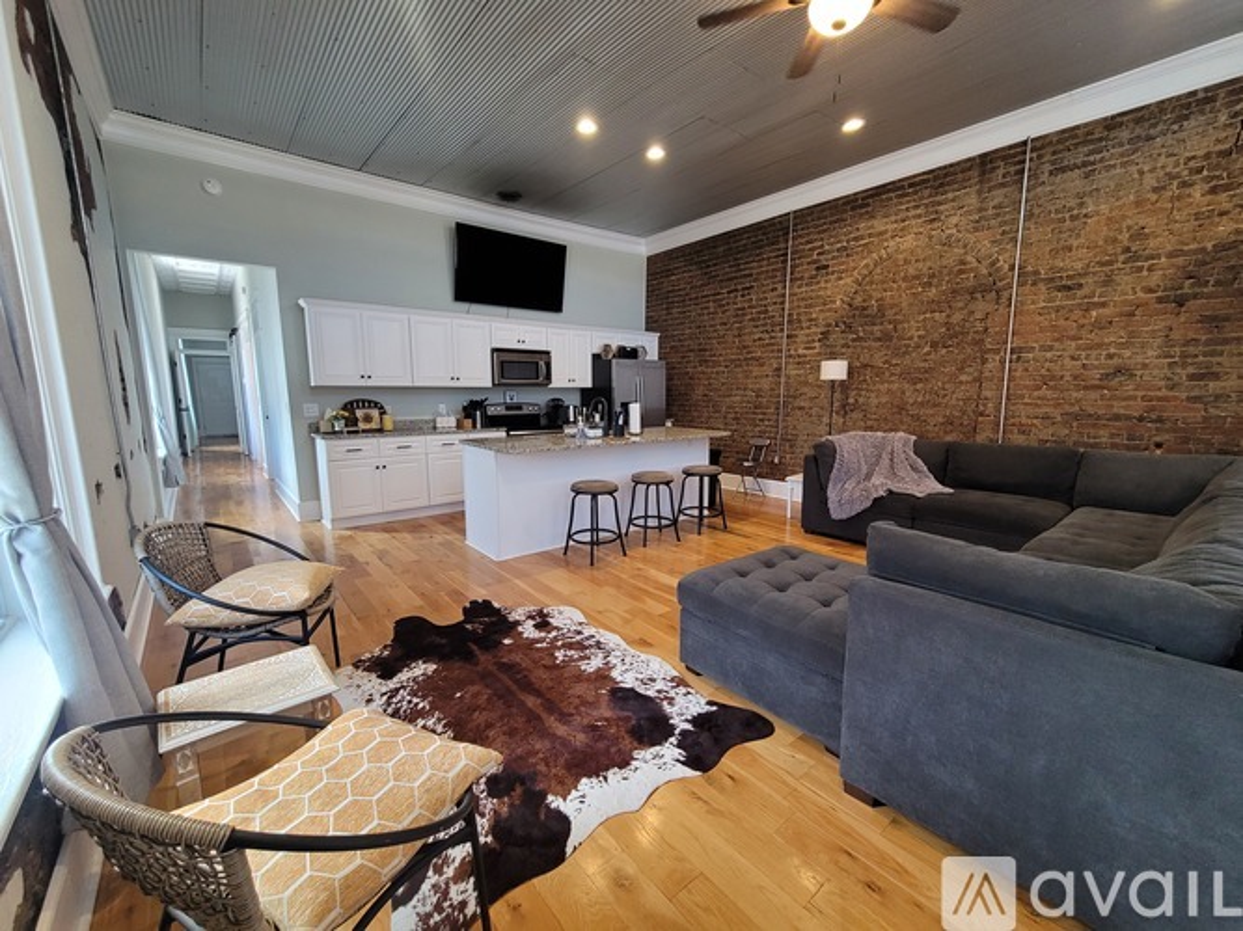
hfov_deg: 106.2
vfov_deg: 89.9
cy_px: 466
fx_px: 467
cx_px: 622
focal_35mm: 13
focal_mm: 2.2
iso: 320
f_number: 2.2
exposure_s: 1/60
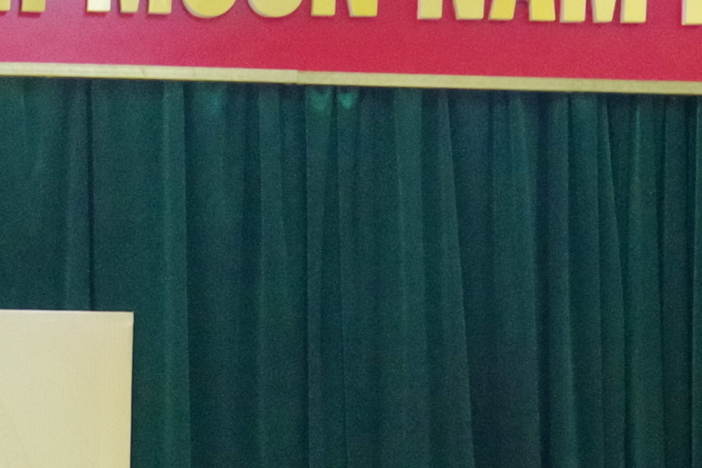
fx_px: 3140
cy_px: 1265
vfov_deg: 7.7
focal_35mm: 161
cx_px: -678
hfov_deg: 11.5
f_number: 5.6
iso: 3200
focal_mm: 18
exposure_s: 1/40
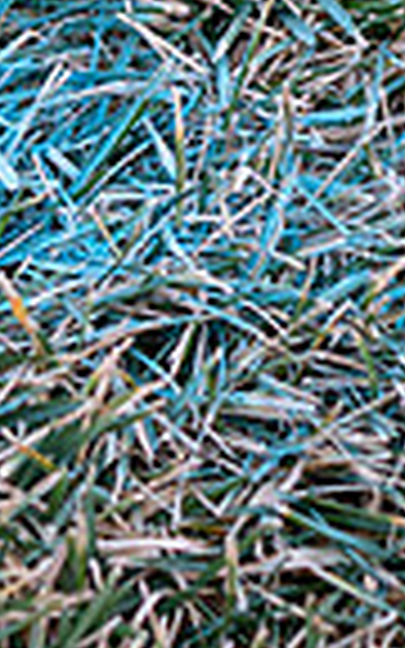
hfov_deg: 3.3
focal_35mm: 392
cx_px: -21
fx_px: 6923
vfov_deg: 5.3
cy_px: -350
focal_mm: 50
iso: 100
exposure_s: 1/160
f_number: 3.2
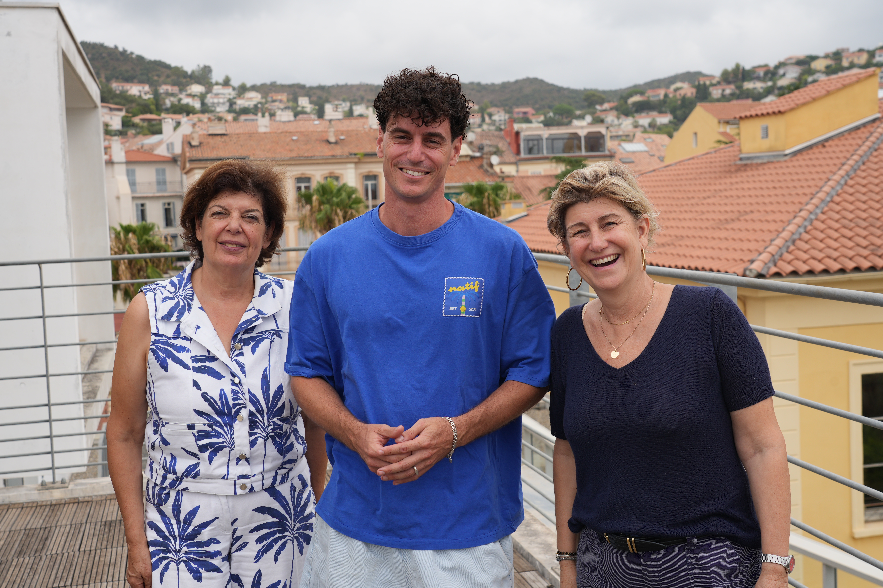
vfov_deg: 29.2
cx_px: 442
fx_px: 1128
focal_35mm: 46
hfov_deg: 42.7
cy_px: 294
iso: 100
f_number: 8
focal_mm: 46
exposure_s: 1/200
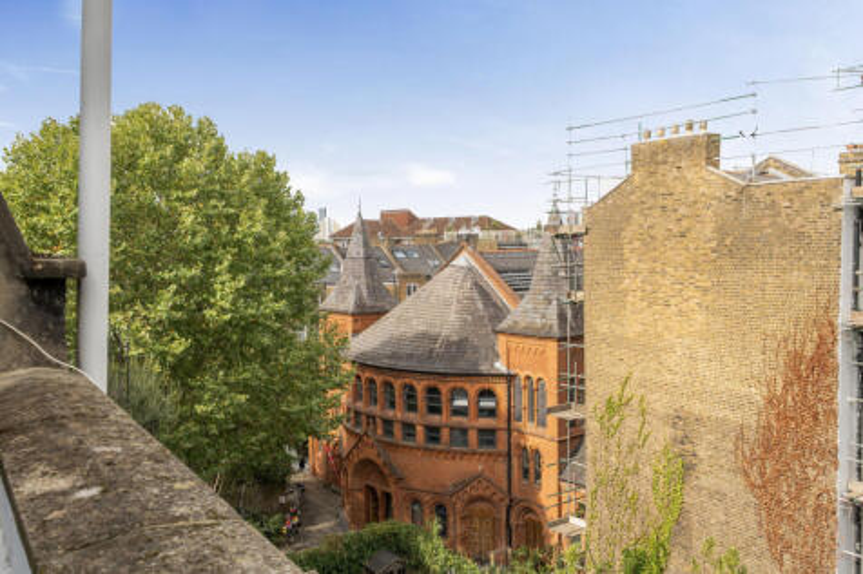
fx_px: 791
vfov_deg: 39.9
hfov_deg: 57.2
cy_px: 287
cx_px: 432
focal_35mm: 33
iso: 400
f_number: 8
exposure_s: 1/200
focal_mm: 22
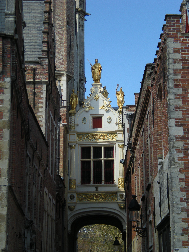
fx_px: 764
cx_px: 94
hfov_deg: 14.1
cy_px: 126
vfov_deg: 18.7
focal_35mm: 105
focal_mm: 17.3
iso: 64
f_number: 5.7
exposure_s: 1/260
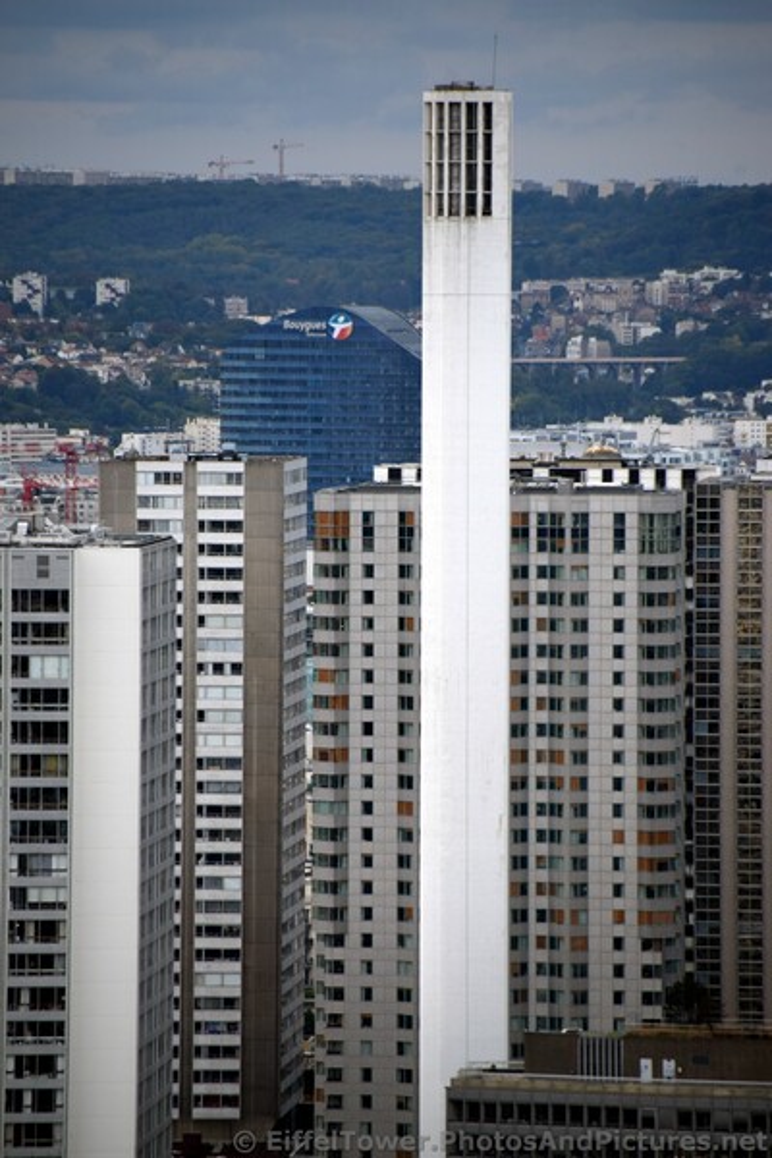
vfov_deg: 6.5
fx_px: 10132
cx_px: 386
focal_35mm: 315
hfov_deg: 4.4
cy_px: 579
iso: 200
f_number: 6.3
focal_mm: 210
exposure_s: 1/640
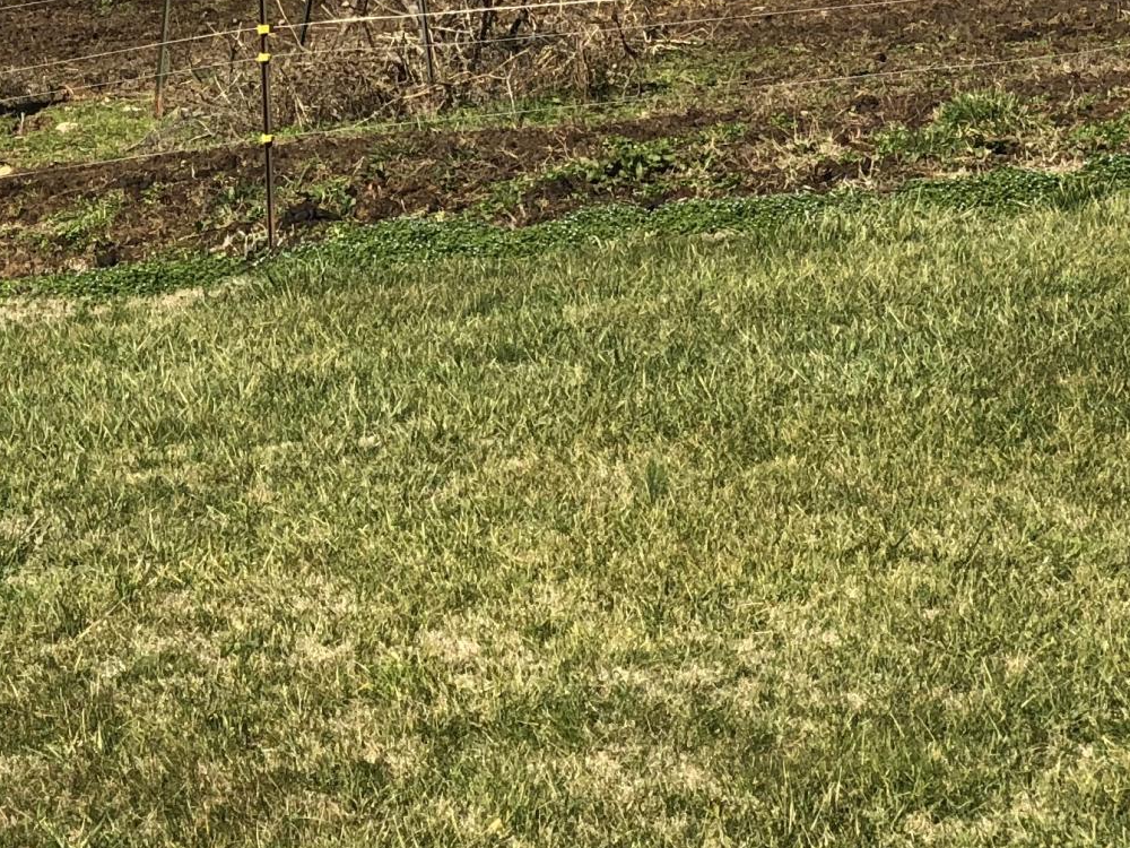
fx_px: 5092
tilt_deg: +2.2
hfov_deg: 12.5
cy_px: -279
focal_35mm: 156
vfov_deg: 9.3
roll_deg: +0.6
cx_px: -29
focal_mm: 6
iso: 16
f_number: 2.4
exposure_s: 1/873
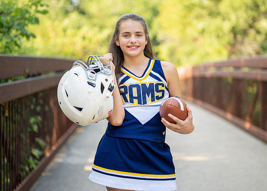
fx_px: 512
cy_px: 89
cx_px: 143
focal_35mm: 68
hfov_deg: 29.2
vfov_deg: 21.1
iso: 100
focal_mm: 50
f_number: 1.2
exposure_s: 1/640
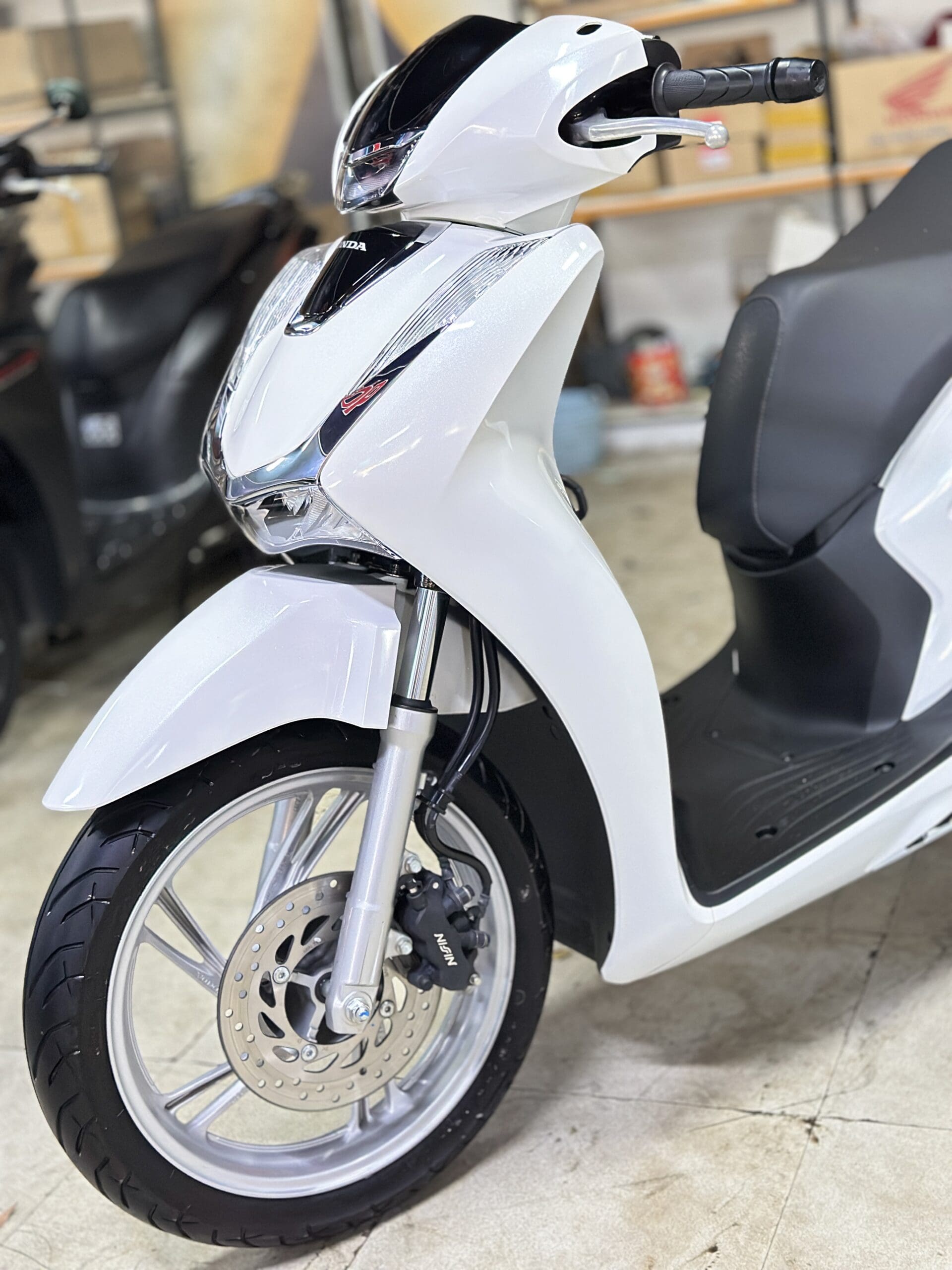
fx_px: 1760
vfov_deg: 39.7
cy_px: 635
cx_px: 476
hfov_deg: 30.3
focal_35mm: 48
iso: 640
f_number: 1.78
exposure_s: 1/33
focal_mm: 6.86
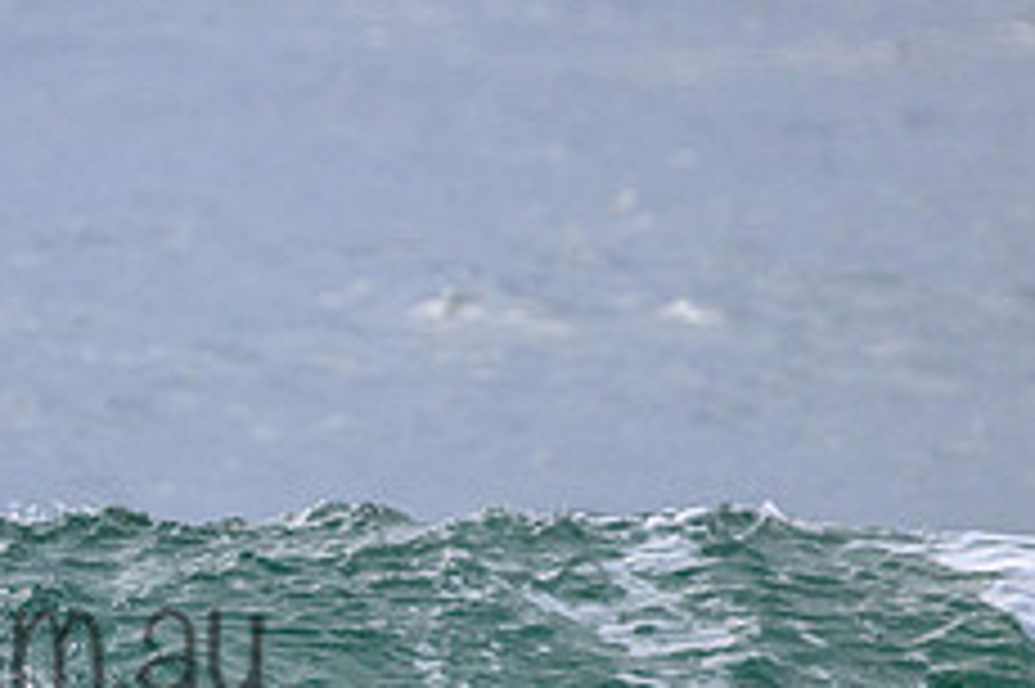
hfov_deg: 1.1
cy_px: 591
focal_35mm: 1918
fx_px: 55101
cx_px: -212
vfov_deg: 0.7
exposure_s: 1/1600
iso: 2800
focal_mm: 760
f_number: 11
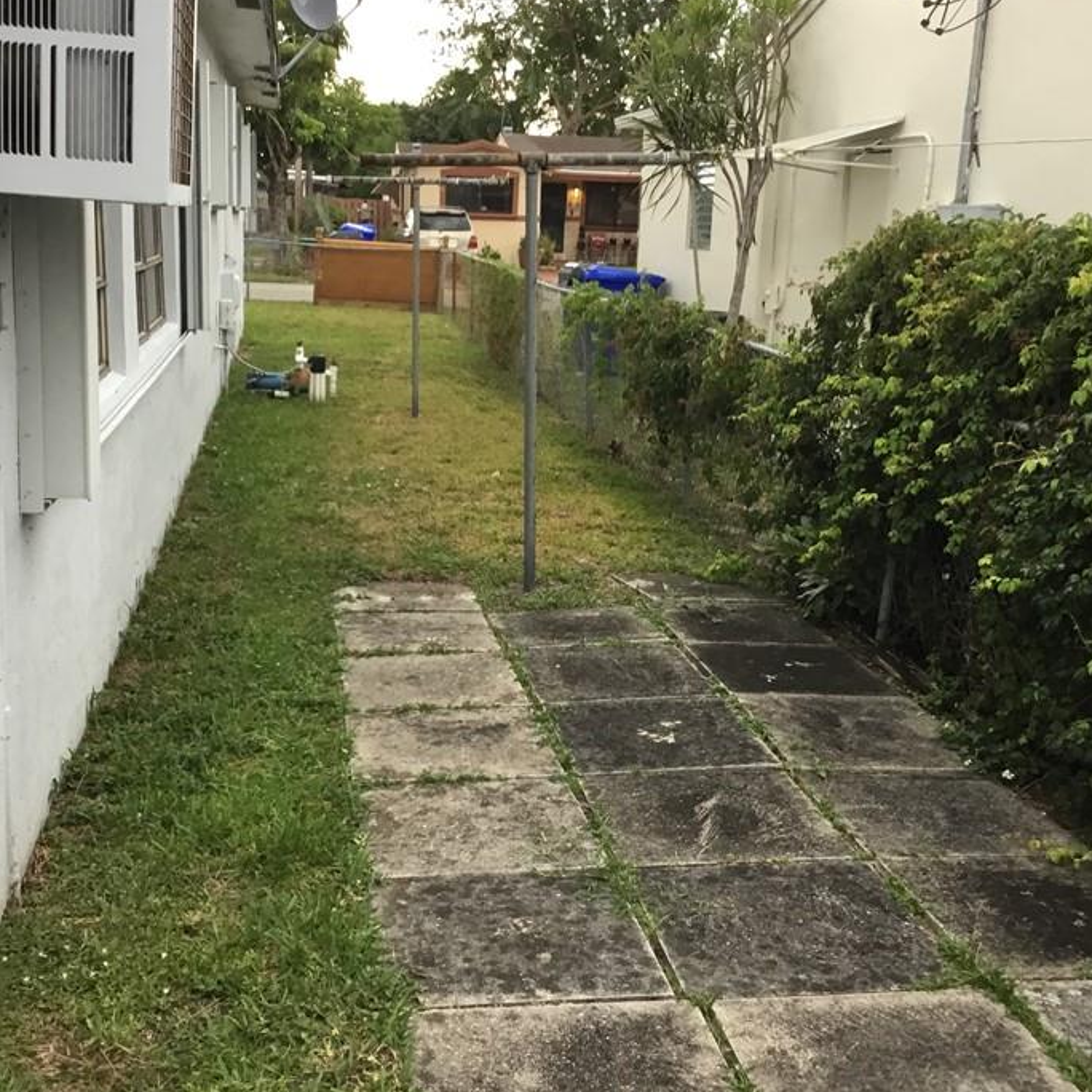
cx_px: 484
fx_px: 1463
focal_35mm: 41
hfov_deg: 40.9
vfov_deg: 40.9
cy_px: 544
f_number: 2.4
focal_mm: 3.3
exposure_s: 1/30
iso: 32
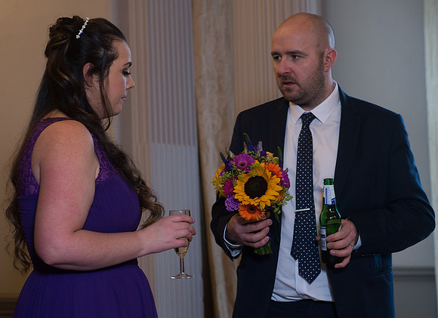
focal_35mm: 109
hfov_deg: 18.2
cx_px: 244
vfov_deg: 13.3
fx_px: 1365
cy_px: 175
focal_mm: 70
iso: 500
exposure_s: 1/80
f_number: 4
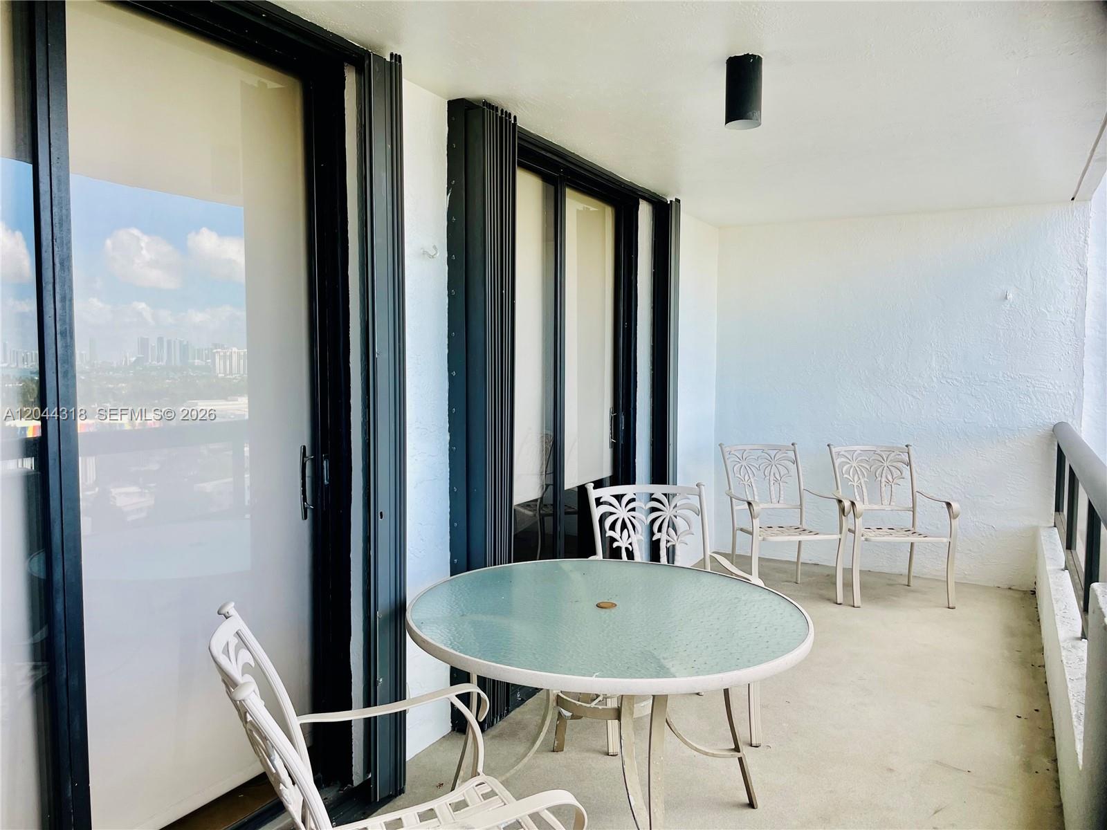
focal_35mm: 26
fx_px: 831
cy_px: 415
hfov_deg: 67.3
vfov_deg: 53.1
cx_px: 554
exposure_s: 1/397
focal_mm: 4.2
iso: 32
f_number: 1.6
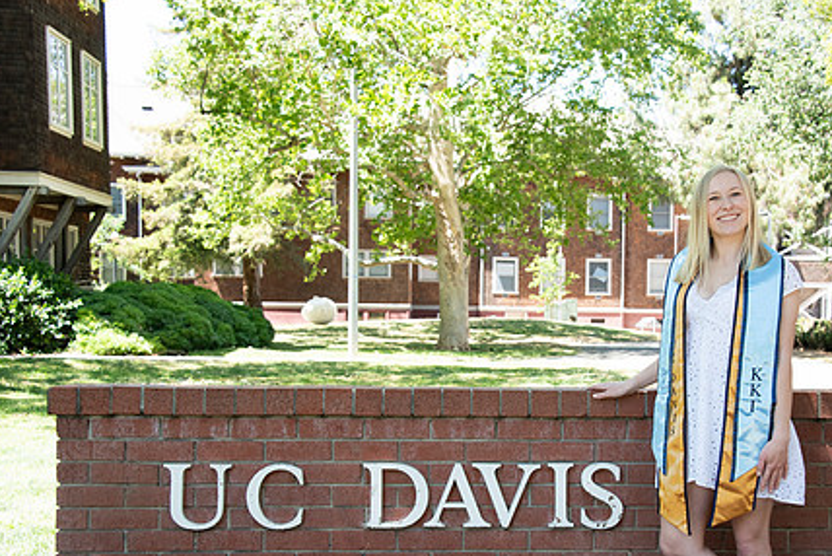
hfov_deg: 30.8
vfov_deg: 20.9
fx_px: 1503
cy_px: 370
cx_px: 535
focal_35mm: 65
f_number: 5.6
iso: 640
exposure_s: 1/400
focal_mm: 48
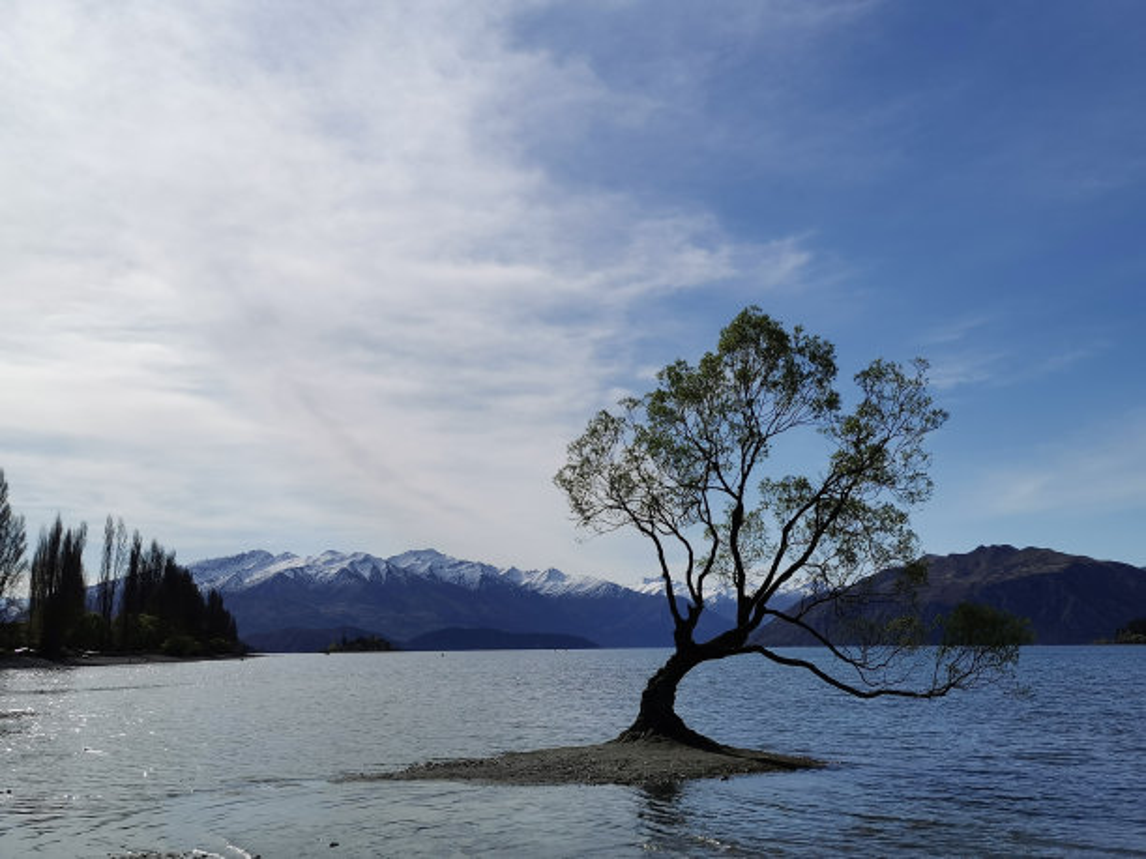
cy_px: 430
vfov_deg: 40.7
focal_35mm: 35
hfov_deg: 52.6
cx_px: 573
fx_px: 1159
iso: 50
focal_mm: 5.58
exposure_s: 1/9709
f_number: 1.8
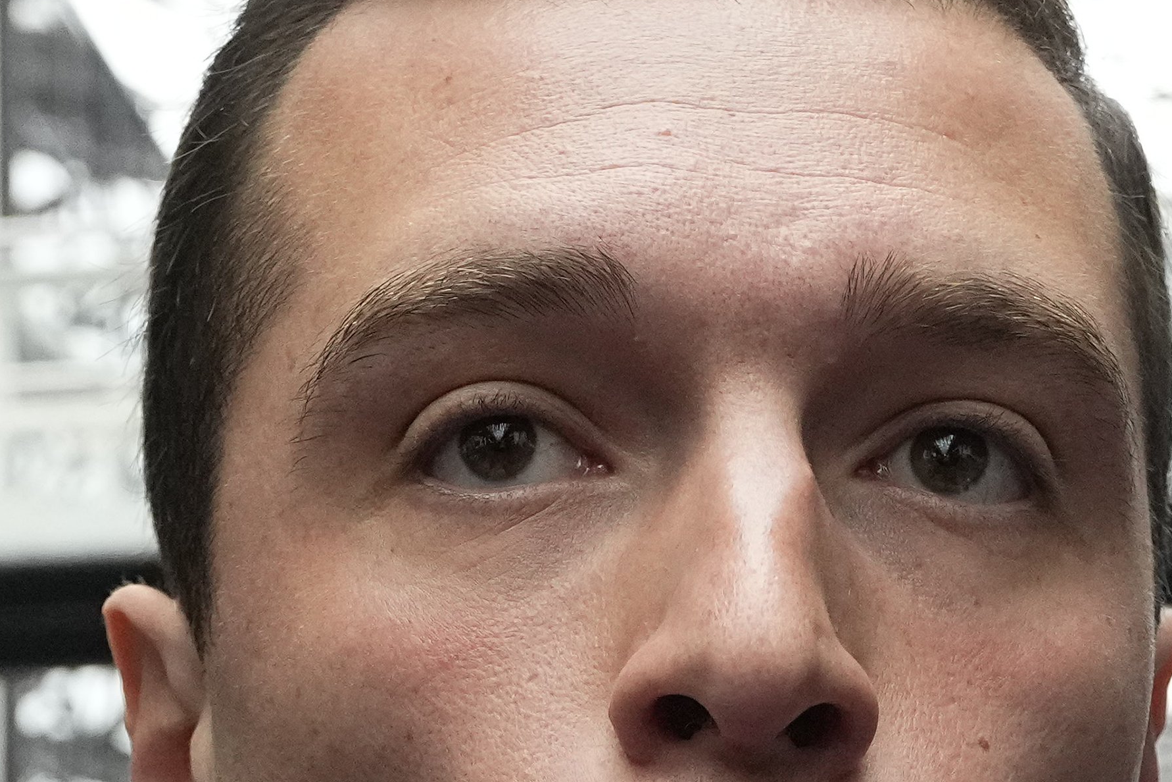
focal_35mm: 104
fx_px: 3386
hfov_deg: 19.6
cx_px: 772
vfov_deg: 12.8
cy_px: 962
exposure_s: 1/640
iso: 3200
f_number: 6.3
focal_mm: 33
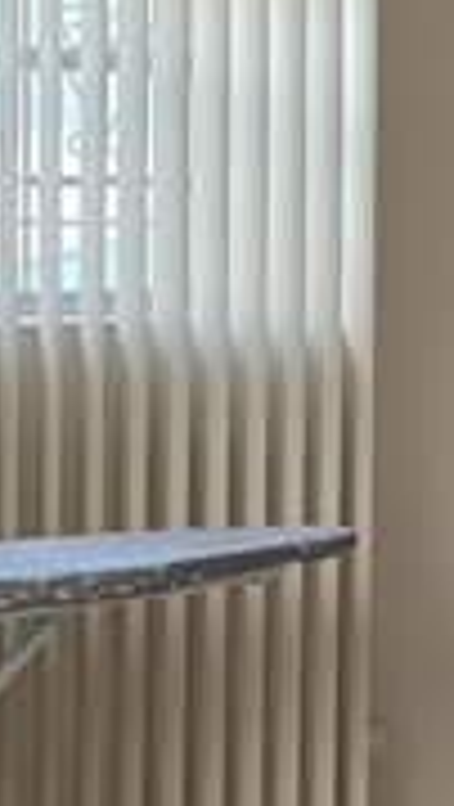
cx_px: 674
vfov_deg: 19.1
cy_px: 293
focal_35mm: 112
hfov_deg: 10.5
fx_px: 2391
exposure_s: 1/120
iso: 160
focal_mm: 6.3
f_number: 1.7
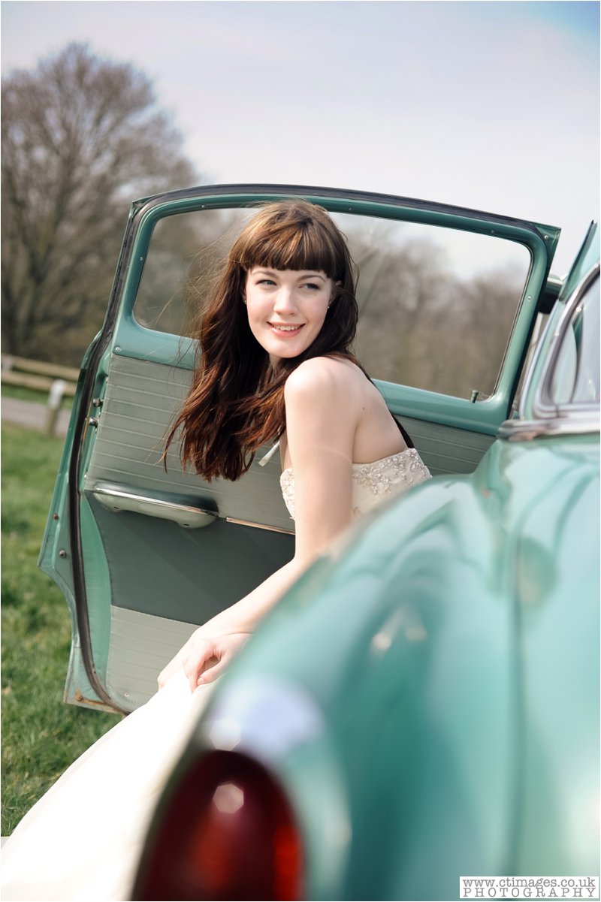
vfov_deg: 39.6
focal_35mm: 50
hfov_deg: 27.0
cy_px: 451
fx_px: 1253
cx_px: 300
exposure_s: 1/1250
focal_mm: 50
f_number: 2.8
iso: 200
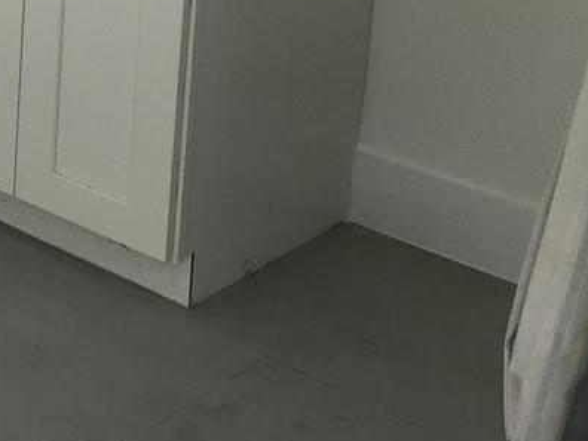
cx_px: -444
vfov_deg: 14.6
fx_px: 1580
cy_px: -249
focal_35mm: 93
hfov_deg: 17.5
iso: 160
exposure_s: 1/180
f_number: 1.8
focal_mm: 5.4
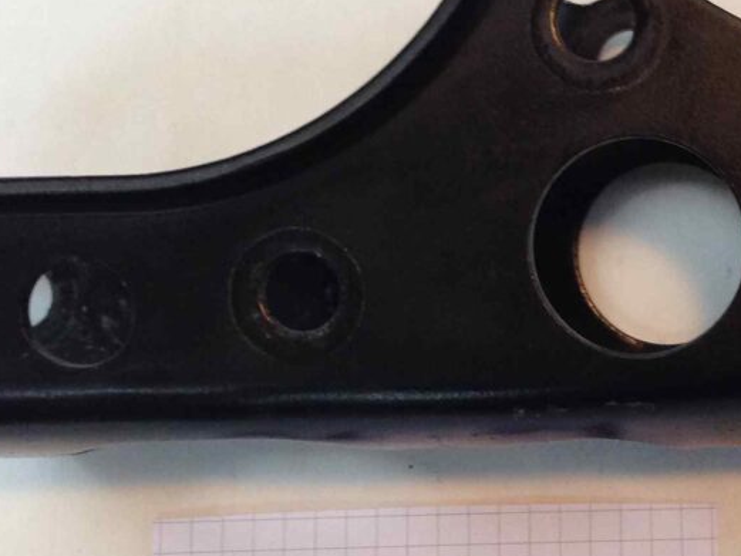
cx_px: 822
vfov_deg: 15.6
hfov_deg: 19.7
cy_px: 308
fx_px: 2034
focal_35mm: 95
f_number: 2.4
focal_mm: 4.12
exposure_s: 1/120
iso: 100
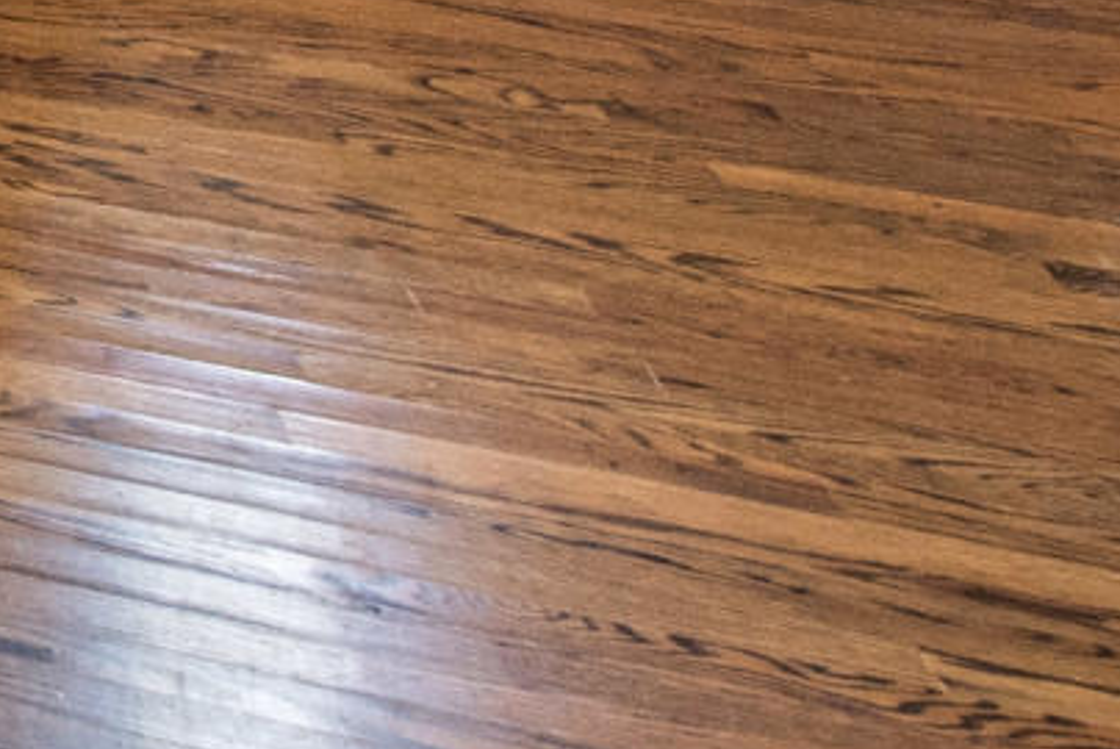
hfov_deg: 11.2
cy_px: -1323
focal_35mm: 104
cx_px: -2284
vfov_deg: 10.4
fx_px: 3238
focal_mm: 14
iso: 400
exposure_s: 1/25
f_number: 5
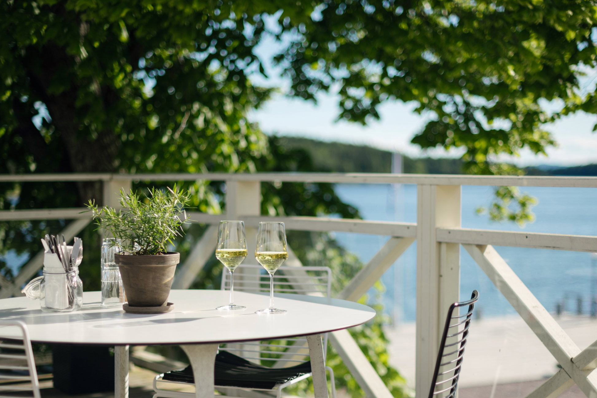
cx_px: 300
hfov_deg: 30.5
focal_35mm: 66
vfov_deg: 20.6
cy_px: 251
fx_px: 1094
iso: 100
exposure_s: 1/4000
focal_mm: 50
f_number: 1.8
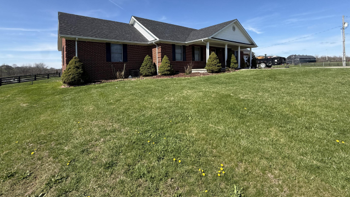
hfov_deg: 99.4
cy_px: 65
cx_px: 173
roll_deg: +1.9
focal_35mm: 16
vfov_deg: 65.3
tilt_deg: +0.9
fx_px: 149
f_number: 2.2
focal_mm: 2.22
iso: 64
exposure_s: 1/1572
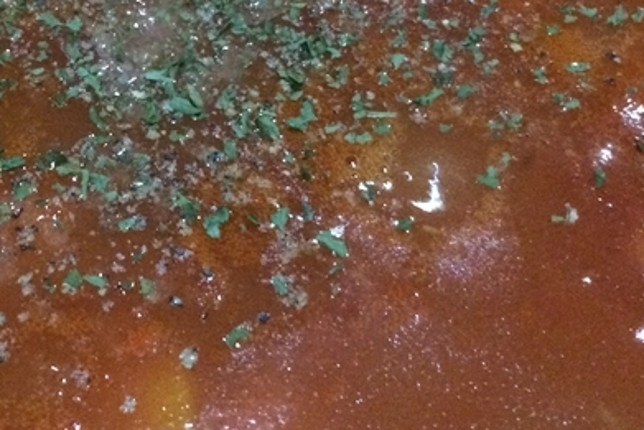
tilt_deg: -51.9
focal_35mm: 79
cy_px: 7
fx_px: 1414
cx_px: 180
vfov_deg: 16.9
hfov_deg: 25.4
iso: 500
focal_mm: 4.15
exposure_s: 1/15
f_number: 2.2
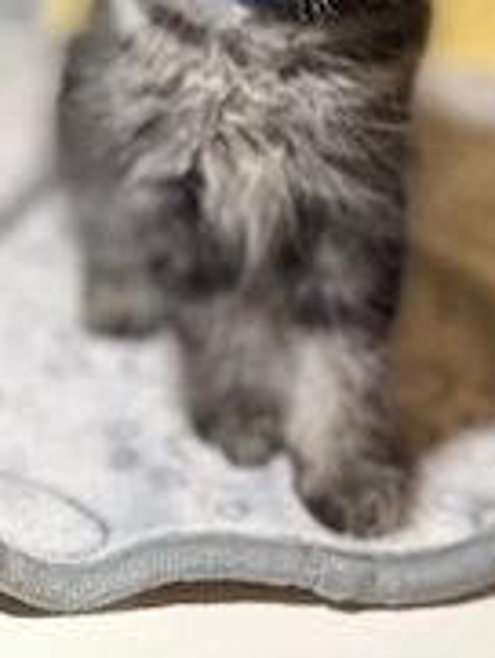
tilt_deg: -15.5
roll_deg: -6.6
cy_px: -58
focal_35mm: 53
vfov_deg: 32.1
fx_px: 1009
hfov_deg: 27.6
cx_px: 248
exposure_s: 1/50
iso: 320
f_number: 1.78
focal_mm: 6.76
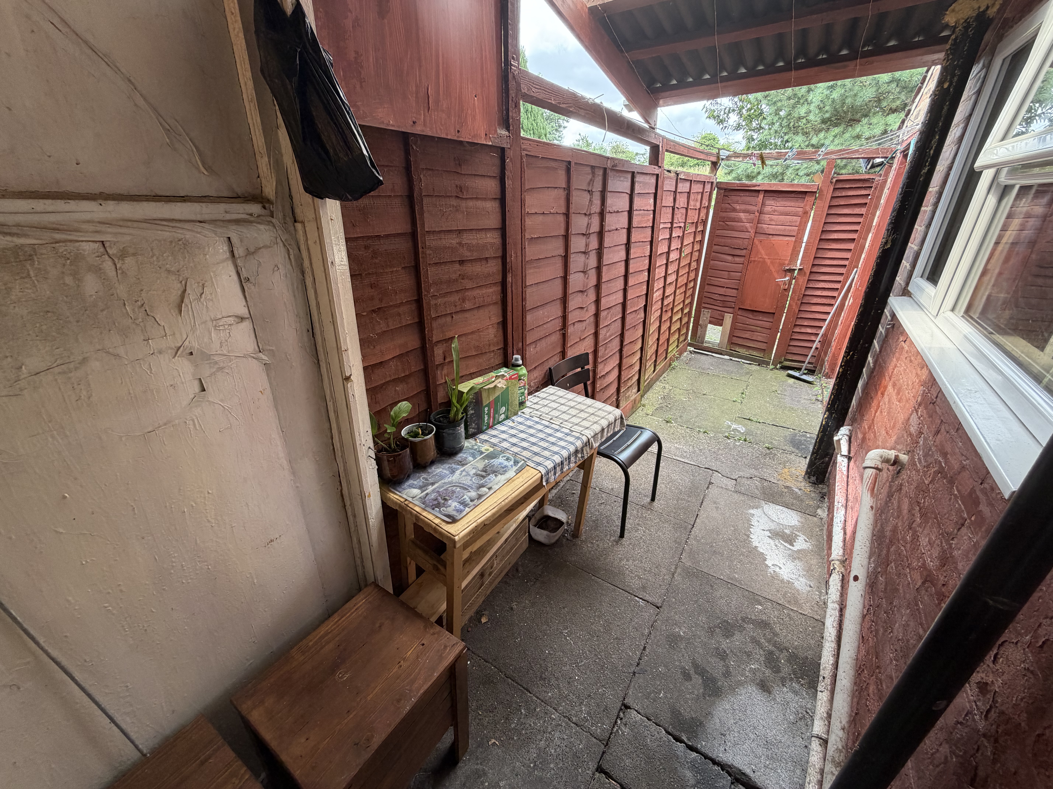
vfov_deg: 85.7
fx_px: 426
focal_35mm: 14
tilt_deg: -24.6
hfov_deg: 102.1
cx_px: 526
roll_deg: -0.7
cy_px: 394
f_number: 2.2
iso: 160
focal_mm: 2.22
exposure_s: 1/121
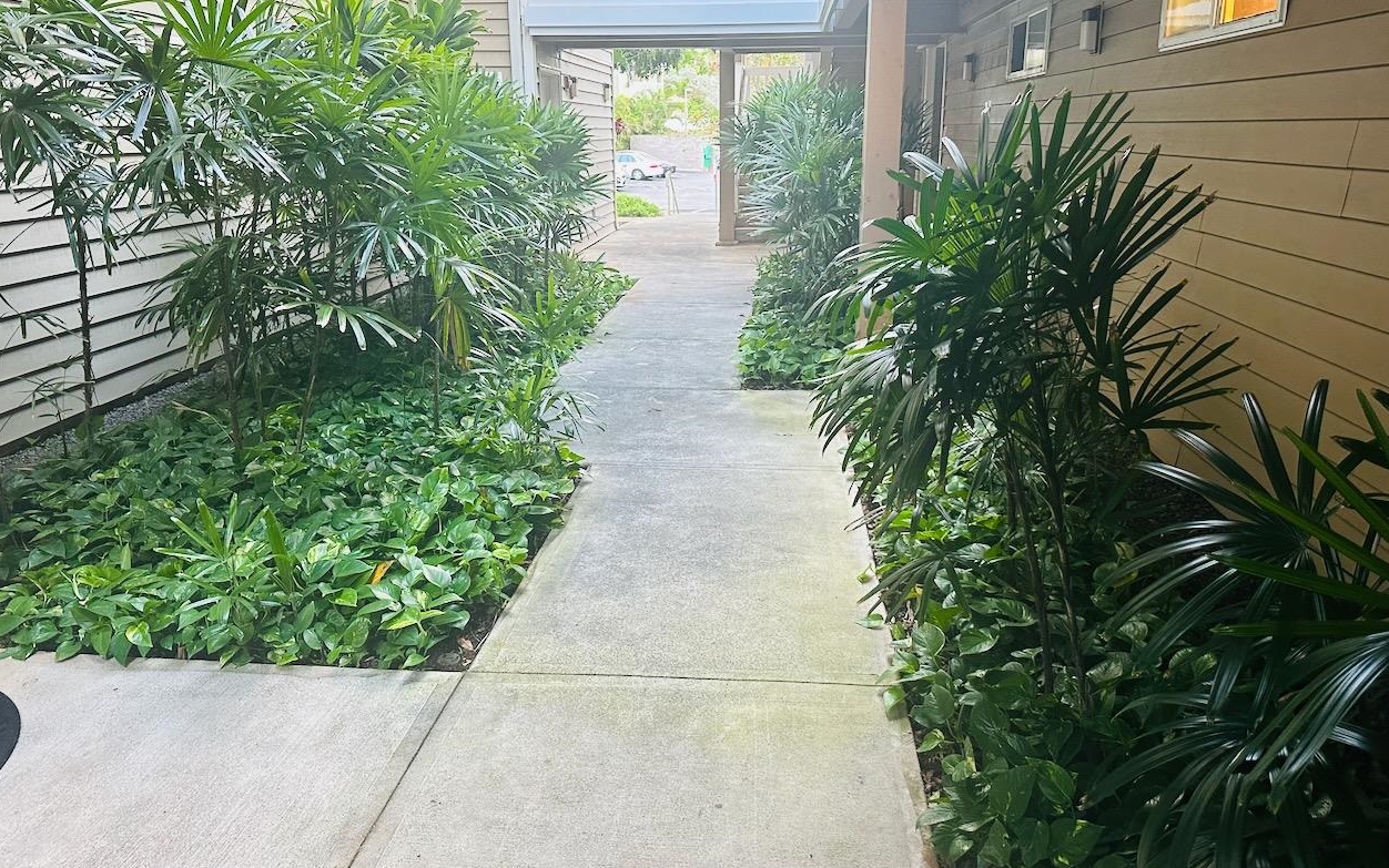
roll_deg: +0.0
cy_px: 346
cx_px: 688
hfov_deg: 70.4
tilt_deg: -12.4
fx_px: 984
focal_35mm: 26
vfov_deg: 47.3
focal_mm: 6.86
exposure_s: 1/60
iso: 250
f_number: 1.78
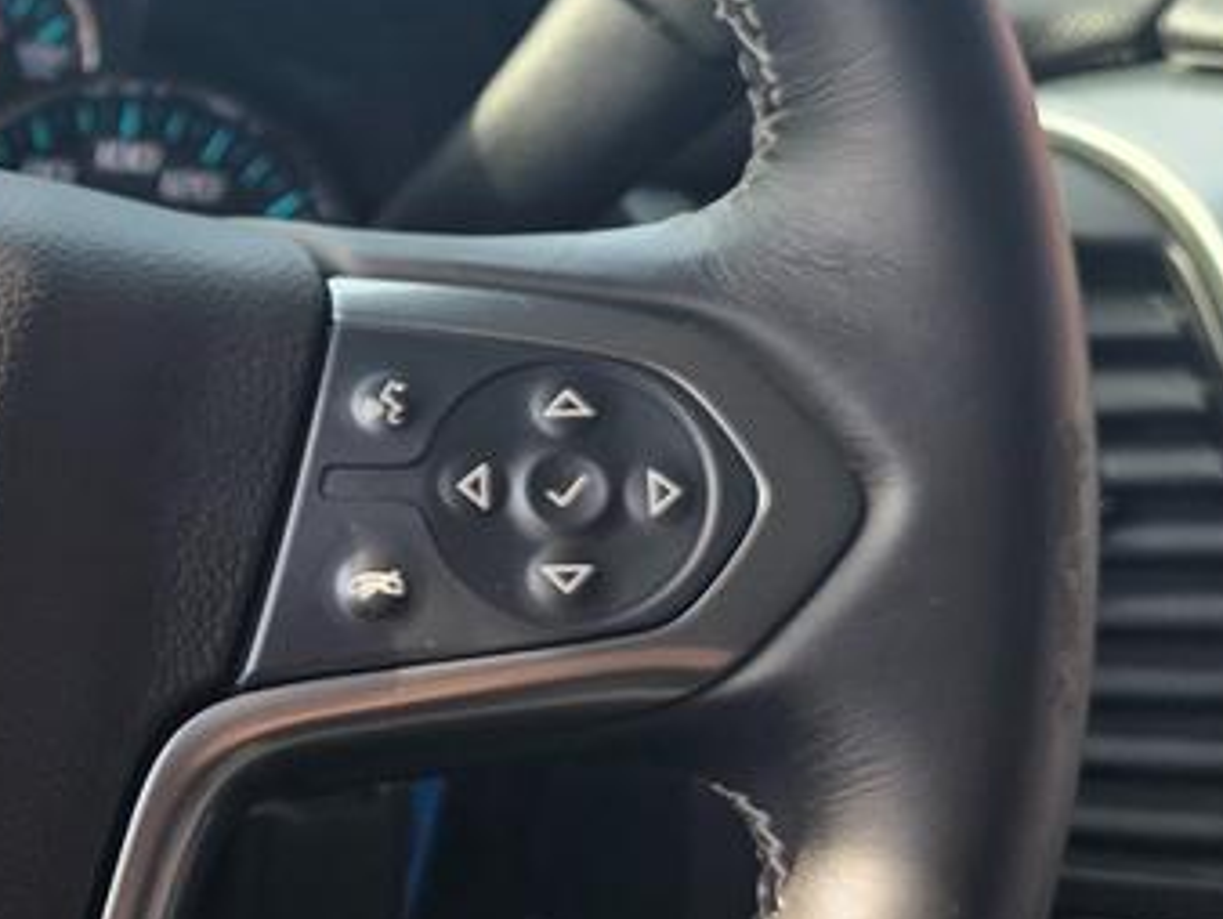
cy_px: 593
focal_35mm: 87
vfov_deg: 17.0
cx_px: -286
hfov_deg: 20.8
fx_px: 3076
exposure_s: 1/1215
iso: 80
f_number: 1.7
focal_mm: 6.3
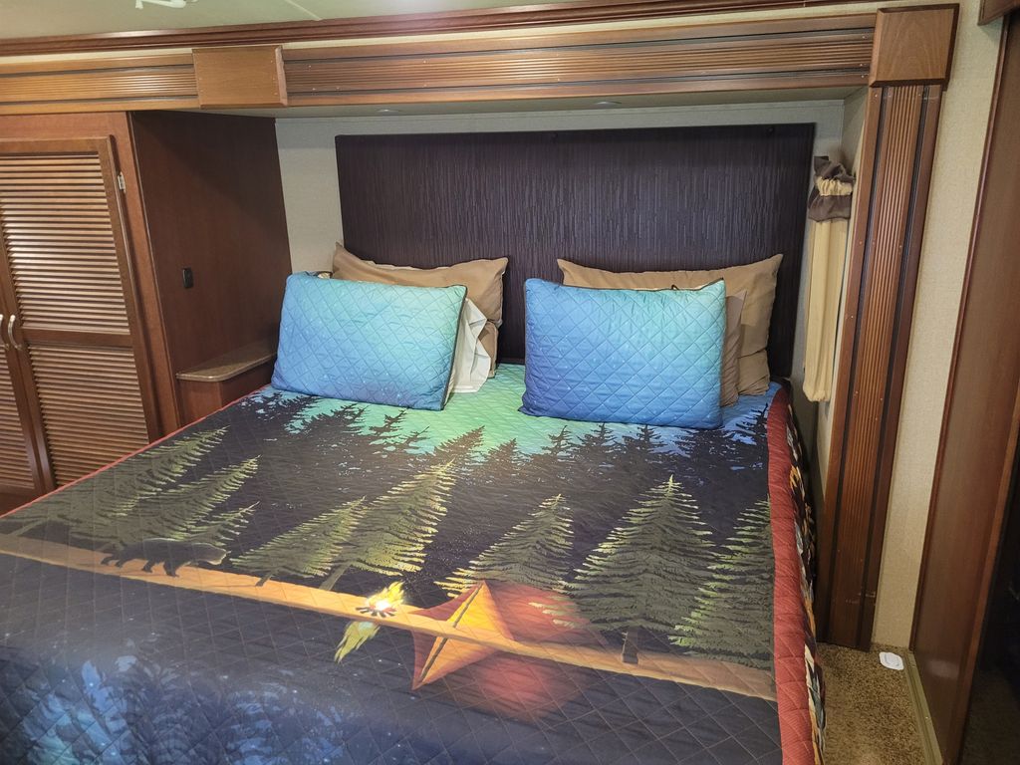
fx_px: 766
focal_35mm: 26
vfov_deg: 53.1
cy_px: 382
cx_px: 510
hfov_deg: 67.3
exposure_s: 1/30
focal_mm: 5.4
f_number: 1.8
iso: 640
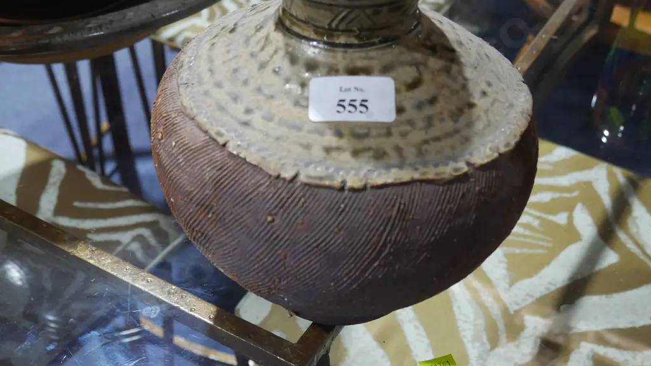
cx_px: 326
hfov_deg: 44.6
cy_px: 174
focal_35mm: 46
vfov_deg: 26.0
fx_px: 794
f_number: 4.6
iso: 800
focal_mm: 21
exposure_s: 1/60
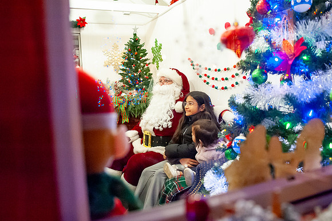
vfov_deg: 36.8
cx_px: 183
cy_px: 110
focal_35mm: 36
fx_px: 332
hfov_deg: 53.0
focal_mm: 30
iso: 6400
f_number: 4.5
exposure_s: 1/125
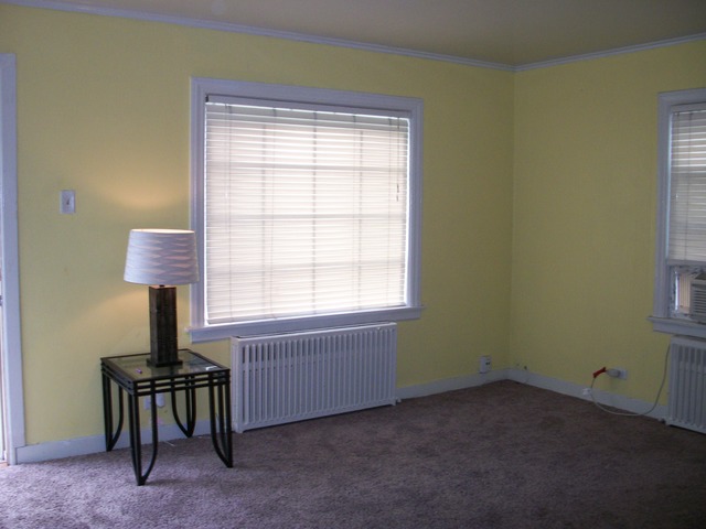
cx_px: 353
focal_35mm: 35
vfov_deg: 40.7
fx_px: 714
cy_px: 264
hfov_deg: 52.6
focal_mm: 6.3
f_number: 3.1
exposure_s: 1/50
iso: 160
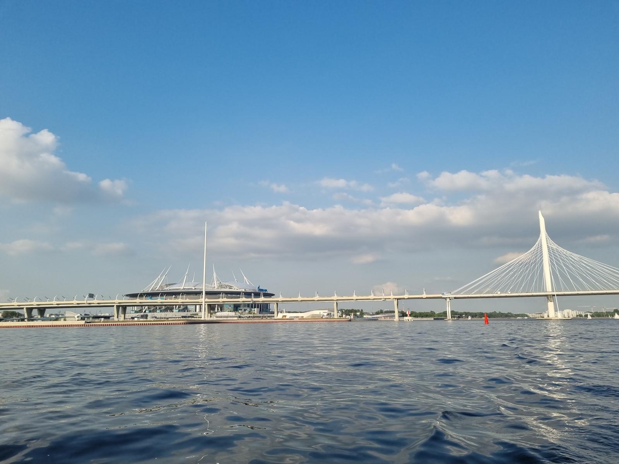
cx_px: 310
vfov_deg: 53.1
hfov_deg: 67.3
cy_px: 232
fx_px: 465
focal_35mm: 26
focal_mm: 5.4
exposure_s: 1/2558
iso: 50
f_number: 1.8
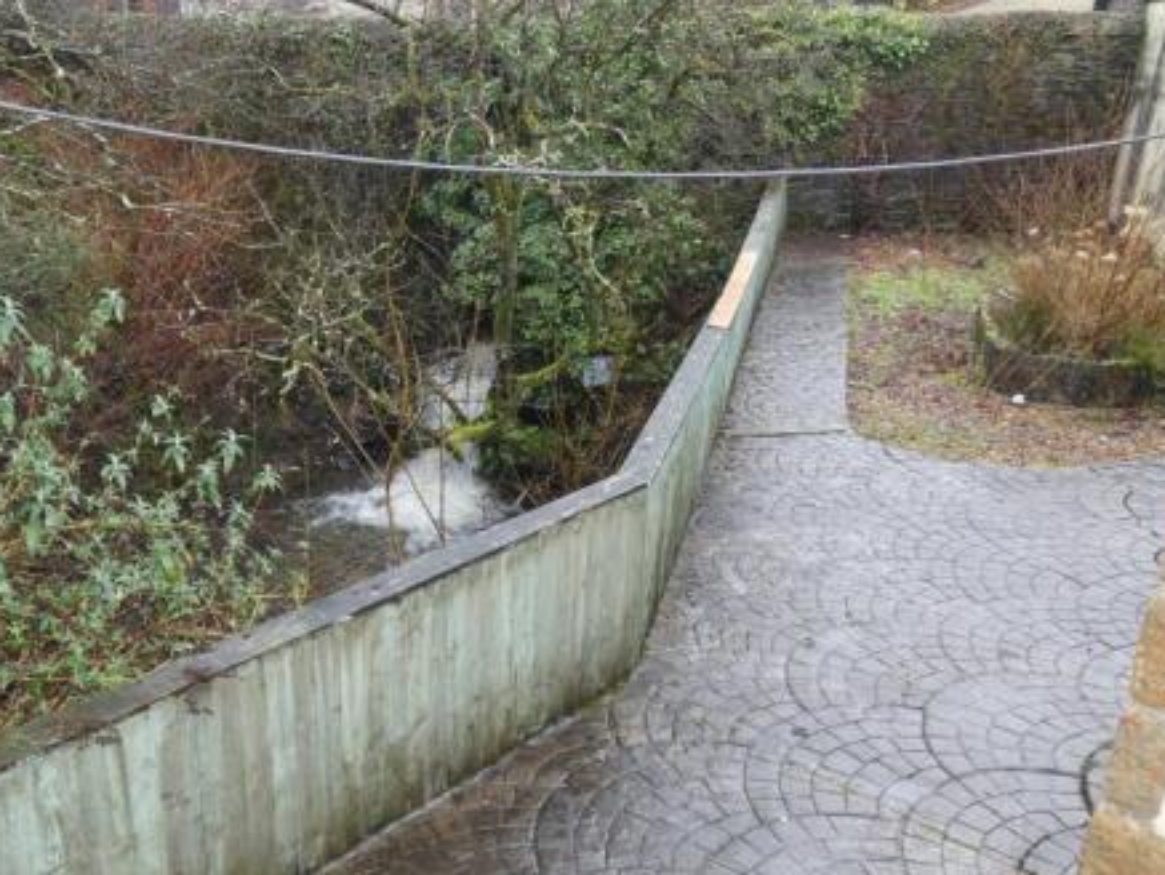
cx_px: 463
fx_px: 1212
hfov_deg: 51.0
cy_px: 540
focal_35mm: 36
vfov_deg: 39.4
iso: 160
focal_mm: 4.8
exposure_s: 1/60
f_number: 3.2
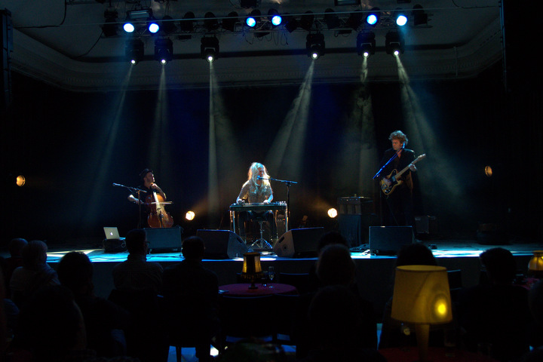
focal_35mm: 30
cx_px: 272
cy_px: 181
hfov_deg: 61.9
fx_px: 452
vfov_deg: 43.6
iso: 3200
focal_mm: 20
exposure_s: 1/50
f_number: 2.8
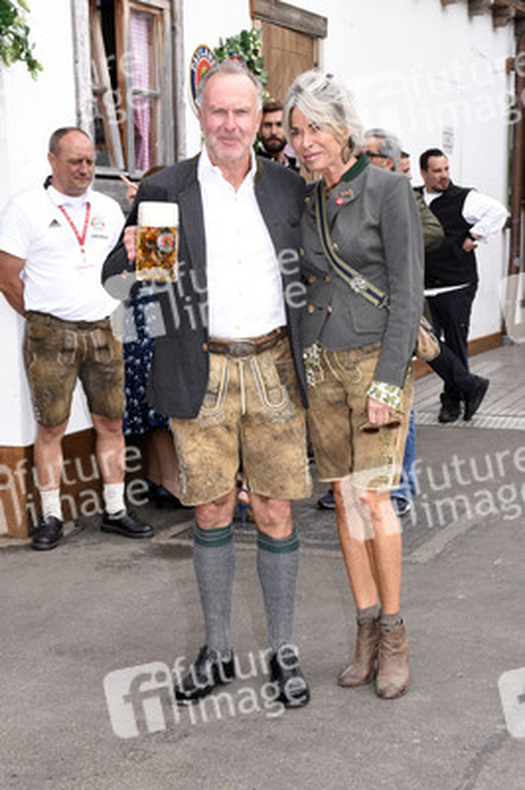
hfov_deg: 21.5
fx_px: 1380
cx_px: 262
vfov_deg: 31.9
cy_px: 395
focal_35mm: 63
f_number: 9
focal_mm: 42
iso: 500
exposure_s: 1/160
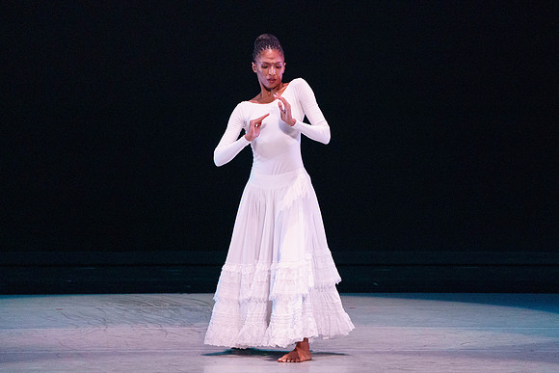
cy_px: 166
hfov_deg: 4.3
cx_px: 329
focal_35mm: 475
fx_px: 7370
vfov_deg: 2.9
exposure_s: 1/400
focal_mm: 394
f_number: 6.3
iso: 5000
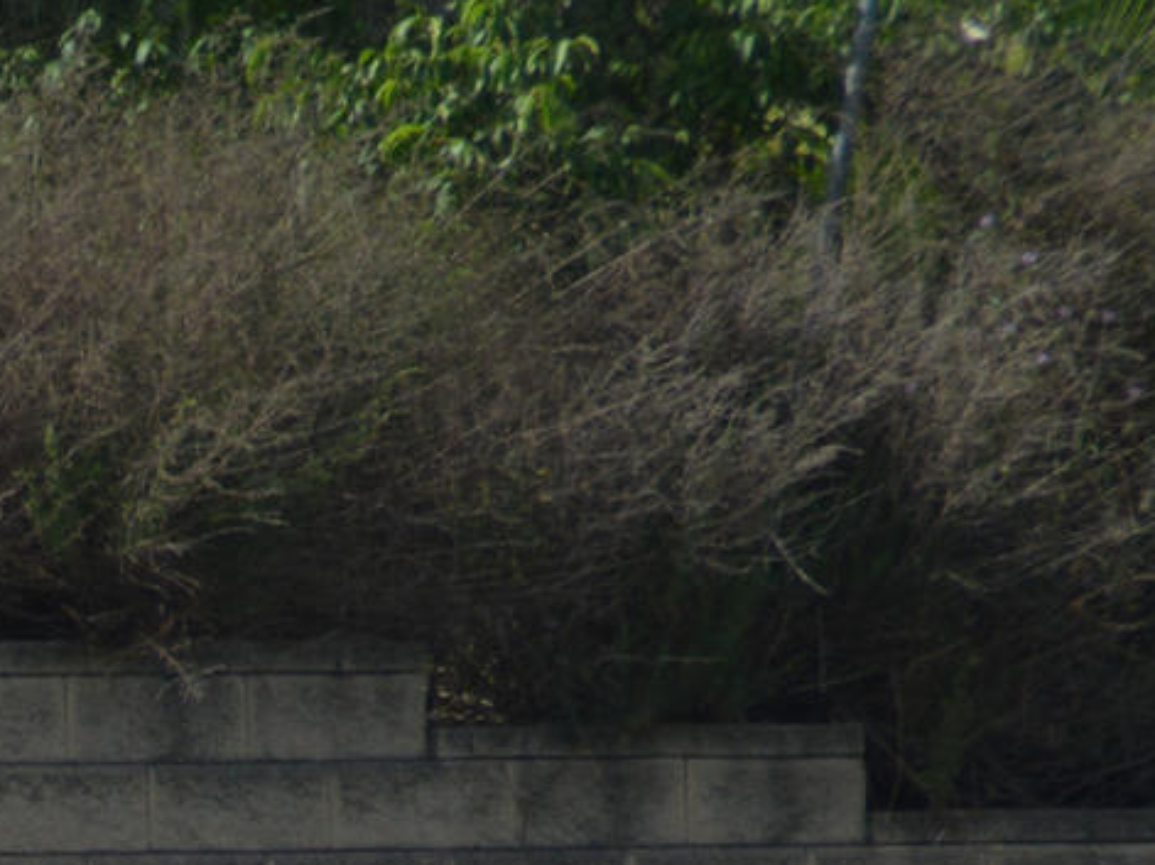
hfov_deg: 1.6
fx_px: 41830
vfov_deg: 1.2
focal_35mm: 1254
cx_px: -625
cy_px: 1650
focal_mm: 200
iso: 400
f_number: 6.3
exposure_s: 1/1250
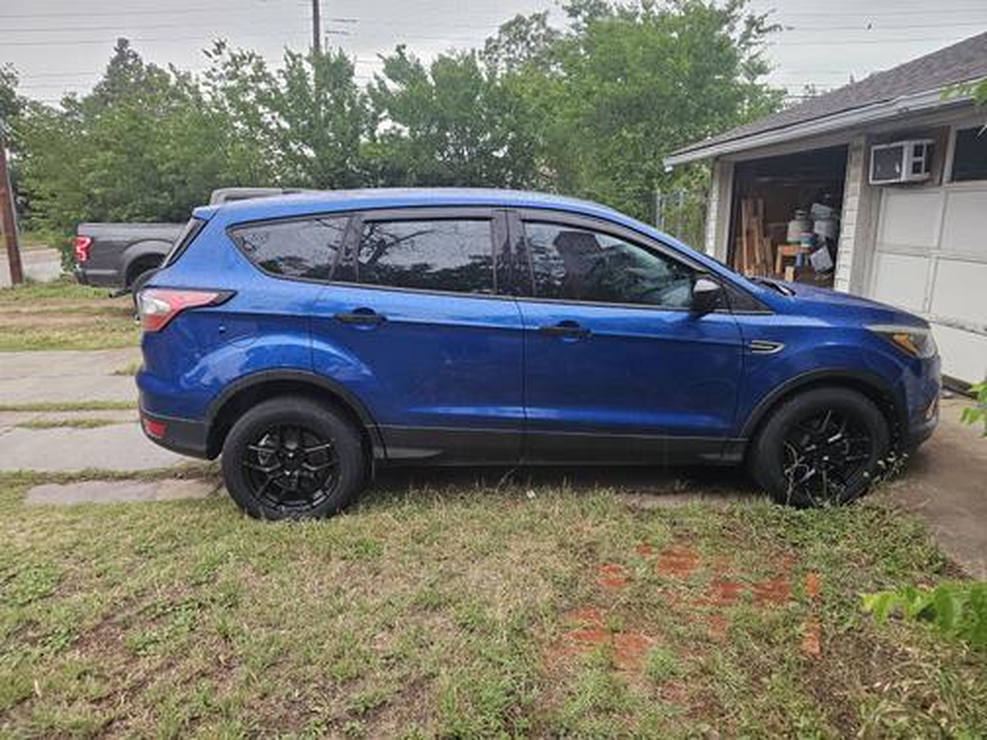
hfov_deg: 73.9
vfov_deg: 58.9
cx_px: 494
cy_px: 370
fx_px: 656
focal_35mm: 23
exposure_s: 1/120
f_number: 1.7
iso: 200
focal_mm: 6.3
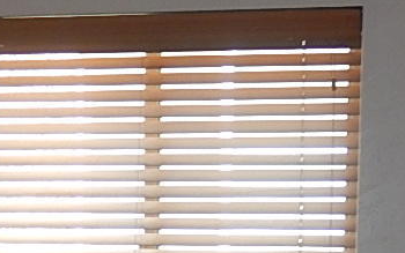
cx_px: 64
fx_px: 1711
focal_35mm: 155
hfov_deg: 13.4
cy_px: 452
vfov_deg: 8.2
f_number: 3.8
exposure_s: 1/30
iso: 160
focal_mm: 5.7
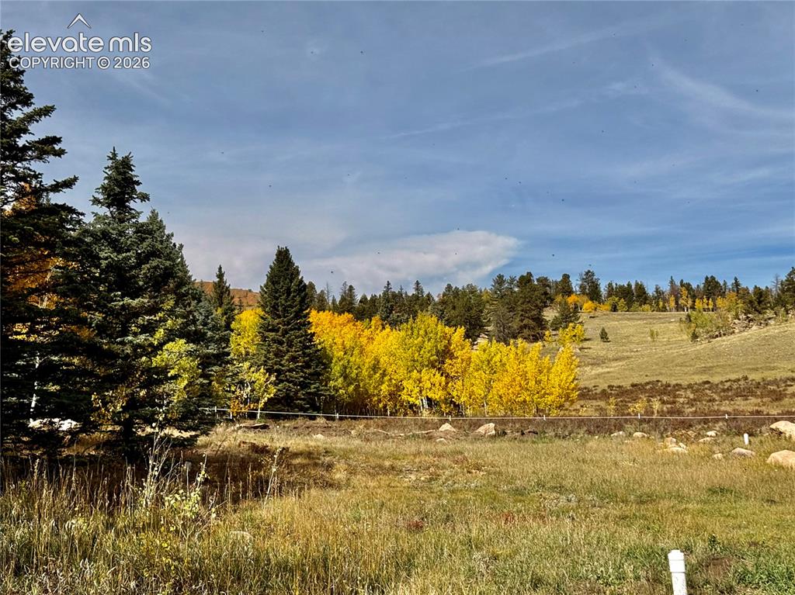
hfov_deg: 39.7
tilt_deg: +5.3
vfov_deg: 30.2
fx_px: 1102
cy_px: 298
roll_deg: +3.1
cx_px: 398
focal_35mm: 48
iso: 64
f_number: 1.78
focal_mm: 6.76
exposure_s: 1/7143
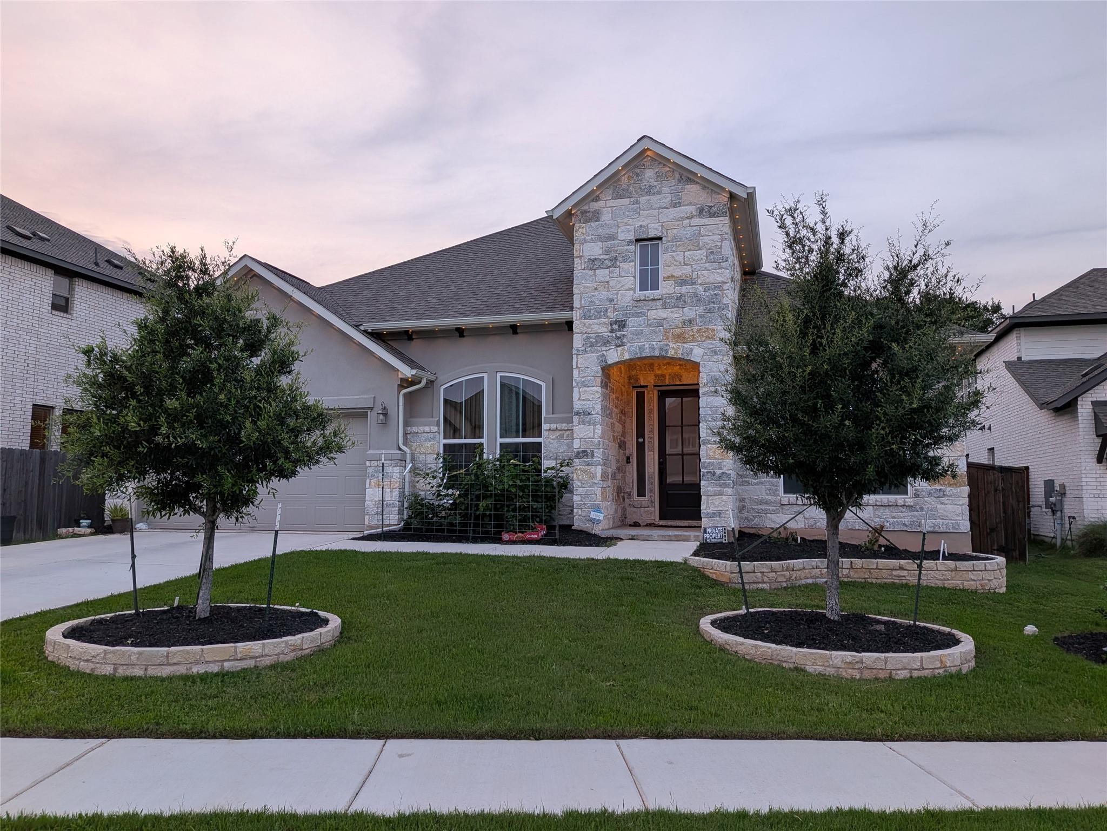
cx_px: 554
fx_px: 768
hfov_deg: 71.6
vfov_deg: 56.8
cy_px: 416
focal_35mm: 24
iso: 28
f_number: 1.7
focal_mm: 4.53
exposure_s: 1/38.3
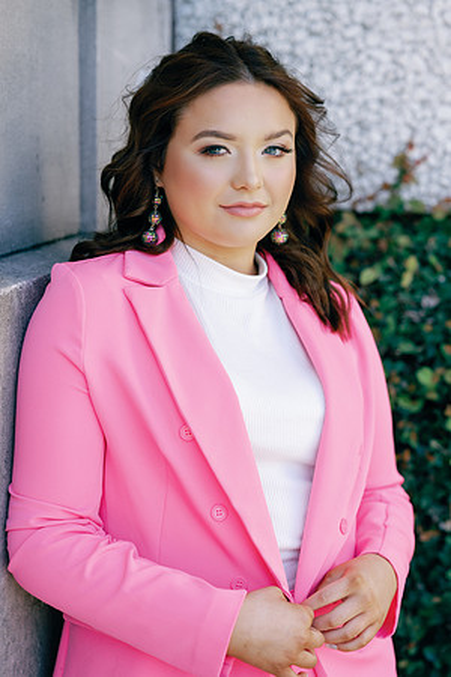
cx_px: 226
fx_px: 1597
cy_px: 338
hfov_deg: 16.1
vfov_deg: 23.9
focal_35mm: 85
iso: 200
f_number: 2.8
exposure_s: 1/1600
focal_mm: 85
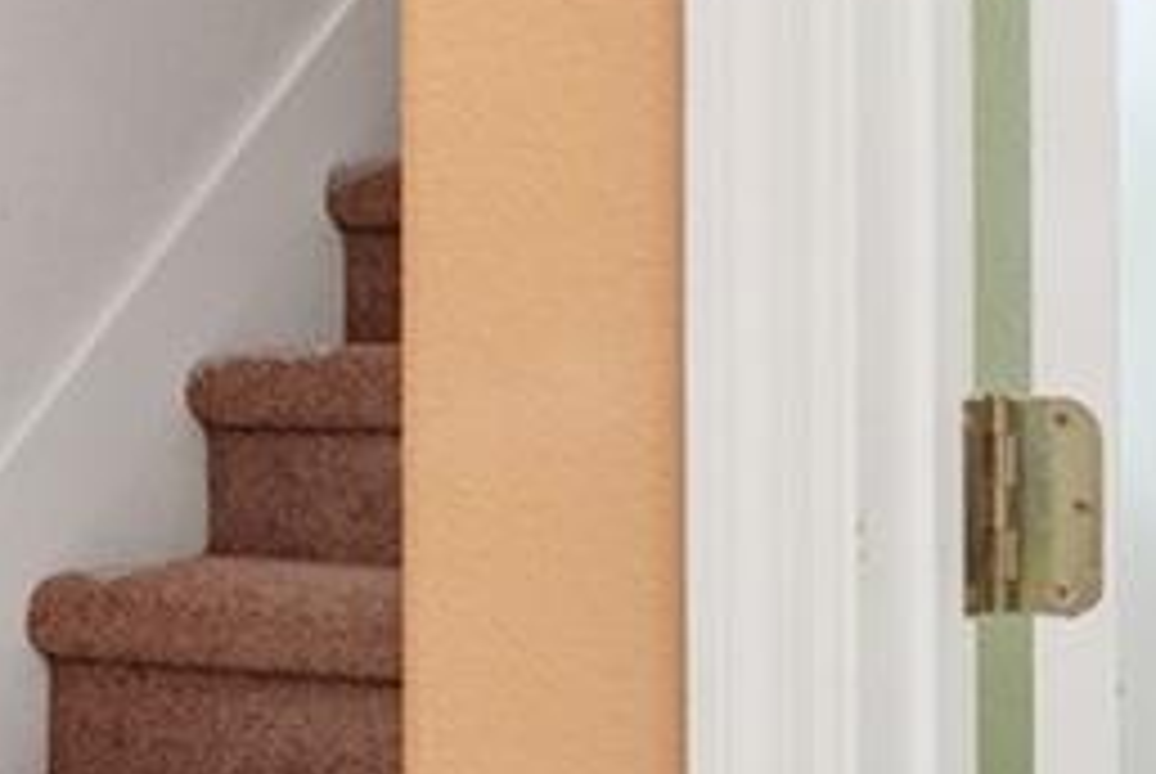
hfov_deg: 21.8
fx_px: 2977
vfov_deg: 14.8
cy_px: 531
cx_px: 274
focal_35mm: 93
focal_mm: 14.9
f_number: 8
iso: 200
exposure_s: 1/2.5
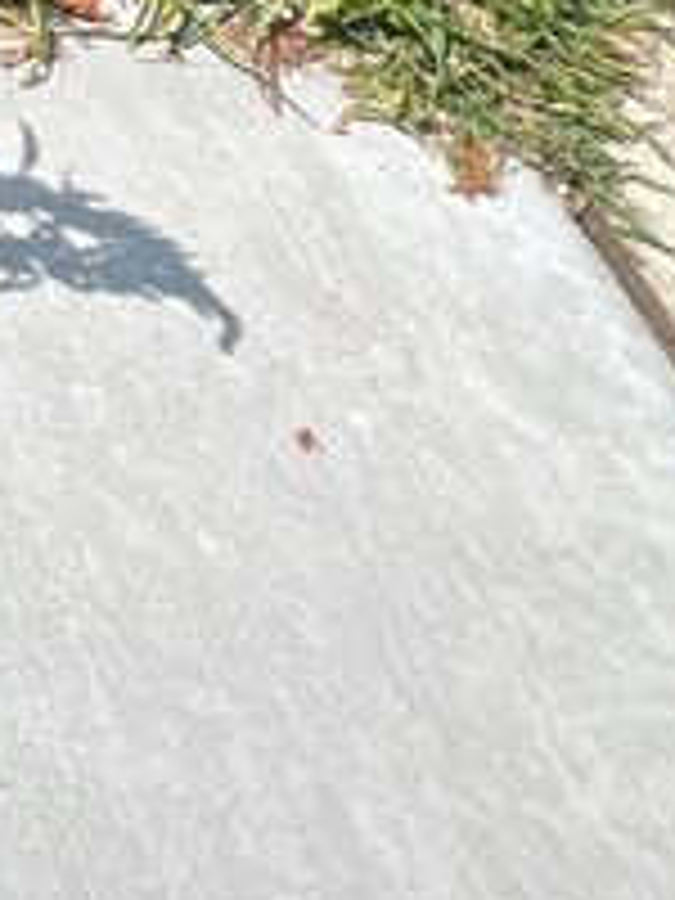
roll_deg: +0.8
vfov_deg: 17.6
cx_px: -1125
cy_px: -909
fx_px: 2028
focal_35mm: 78
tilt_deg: -22.8
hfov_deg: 12.6
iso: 32
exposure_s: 1/911
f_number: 1.8
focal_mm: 1.57
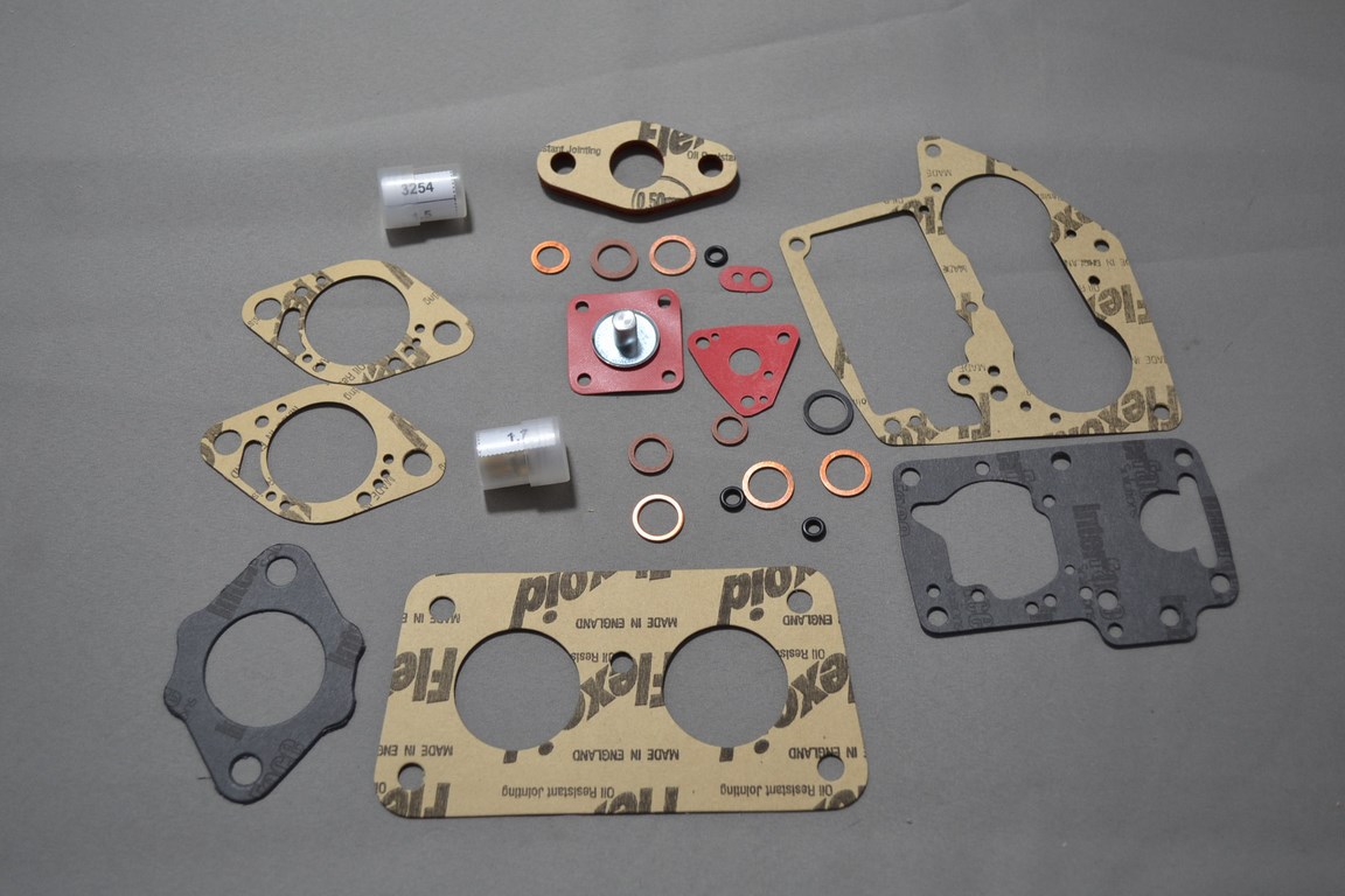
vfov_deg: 36.9
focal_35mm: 36
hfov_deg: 53.1
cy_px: 448
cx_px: 672
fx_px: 1345
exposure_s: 1/50
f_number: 4
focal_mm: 24
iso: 400
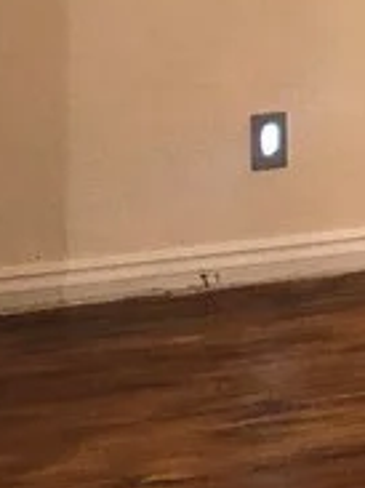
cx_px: 642
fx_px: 2210
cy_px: -507
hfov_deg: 9.1
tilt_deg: +2.6
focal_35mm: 157
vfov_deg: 11.3
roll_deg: +1.7
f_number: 1.8
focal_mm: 3.99
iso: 100
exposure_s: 1/12
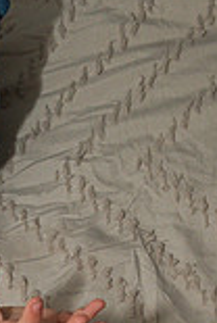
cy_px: 513
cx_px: -174
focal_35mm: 97
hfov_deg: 12.9
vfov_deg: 18.2
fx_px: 873
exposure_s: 1/320
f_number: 14
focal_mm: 26
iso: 800
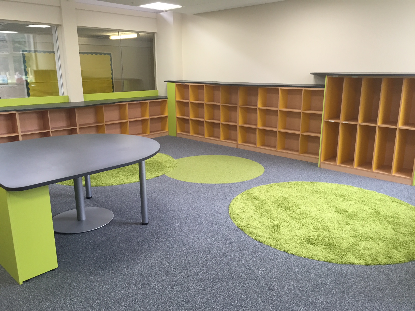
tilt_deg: -13.1
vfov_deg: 48.2
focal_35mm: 29
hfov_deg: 61.7
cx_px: 208
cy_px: 156
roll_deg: -0.4
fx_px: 348
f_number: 2.2
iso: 40
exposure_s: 1/33
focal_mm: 4.15
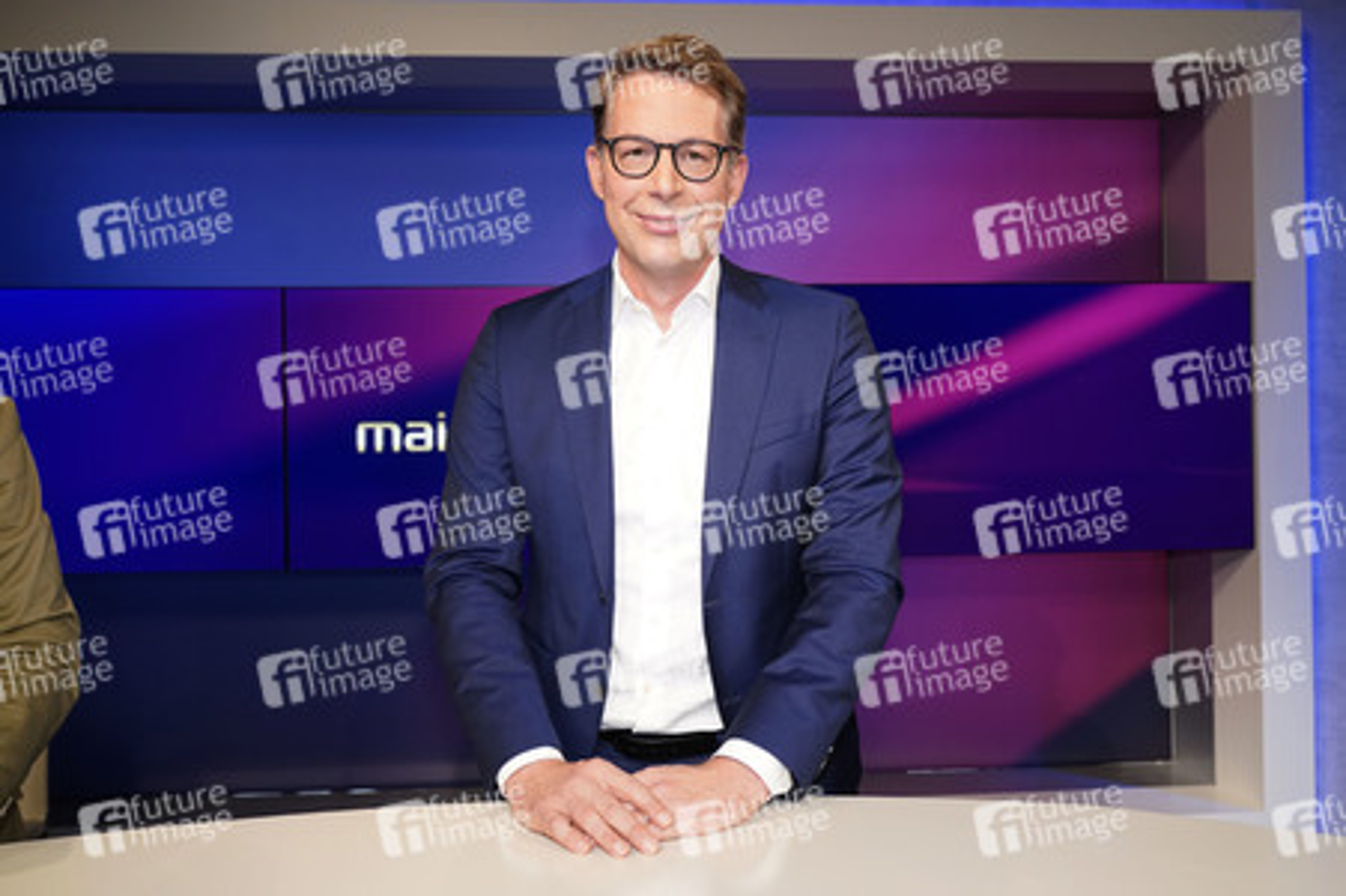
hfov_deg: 65.5
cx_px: 673
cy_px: 448
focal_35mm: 28
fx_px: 1046
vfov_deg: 46.3
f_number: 5
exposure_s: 1/125
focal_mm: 28
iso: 2000
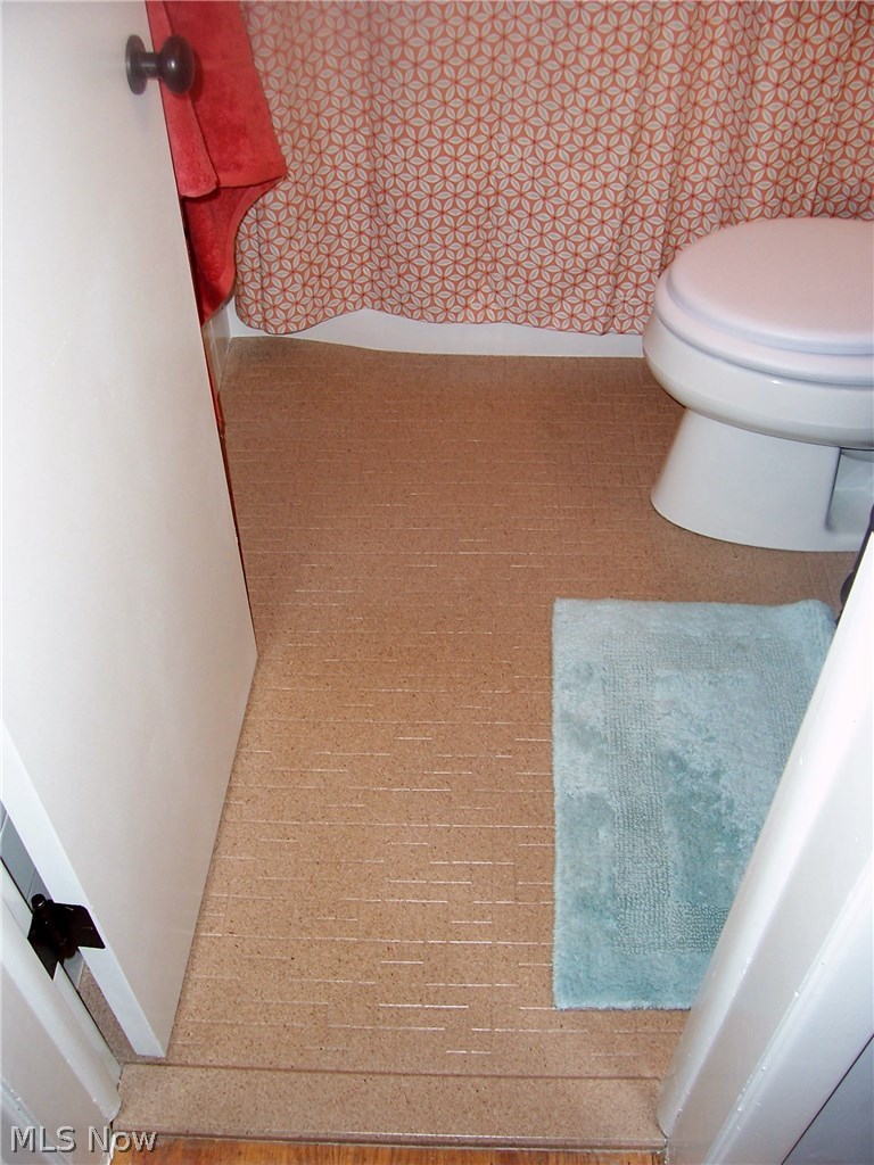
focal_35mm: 34
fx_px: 1145
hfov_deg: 41.8
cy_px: 582
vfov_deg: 54.0
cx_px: 437
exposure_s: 1/60
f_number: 2.7
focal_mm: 5.6
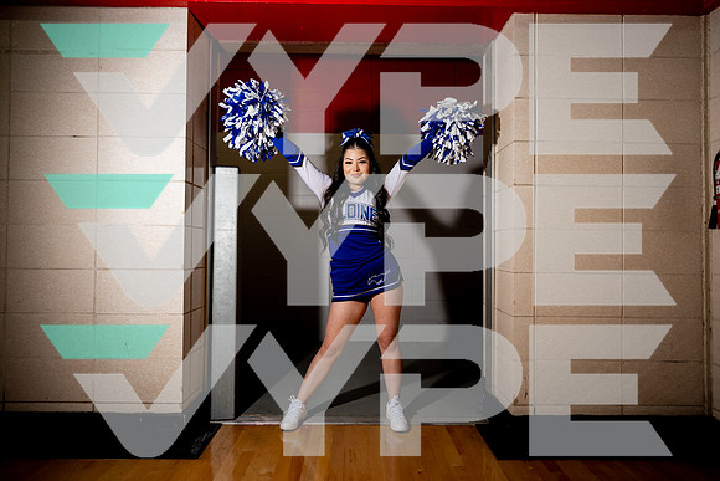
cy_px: 240
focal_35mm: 24
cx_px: 360
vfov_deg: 53.2
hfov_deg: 73.7
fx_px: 480
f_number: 1.6
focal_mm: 24
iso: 100
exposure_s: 1/1000
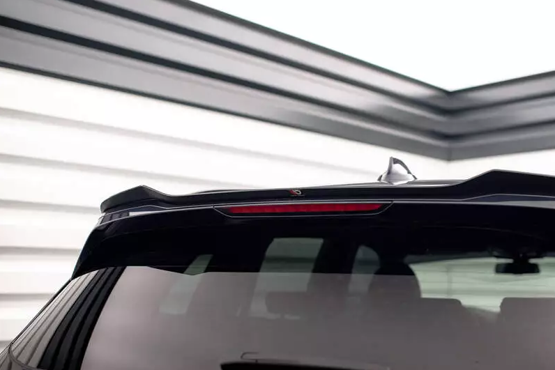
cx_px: 335
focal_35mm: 45
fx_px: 694
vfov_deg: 29.9
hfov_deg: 43.4
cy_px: 204
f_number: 2.5
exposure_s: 1/125
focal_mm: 35
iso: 1250
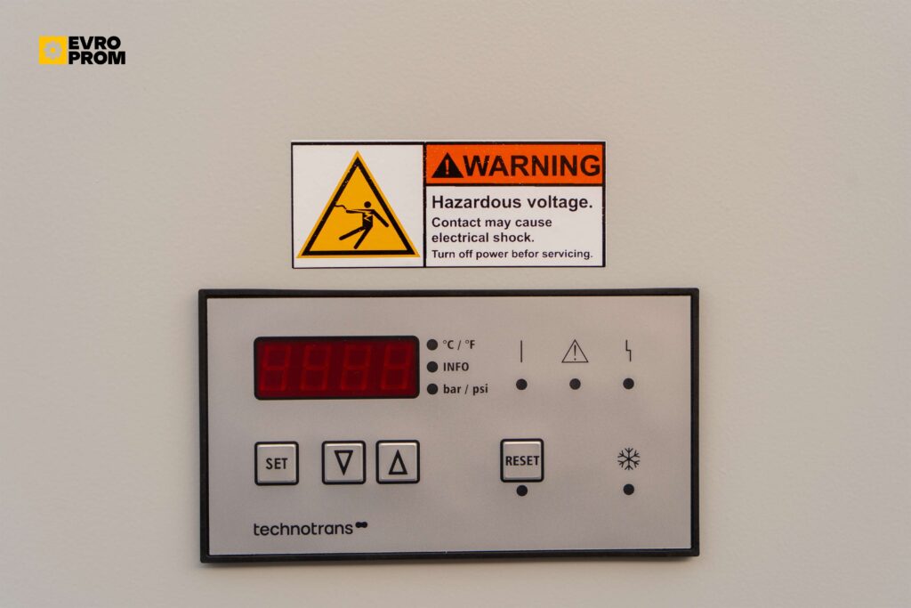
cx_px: 456
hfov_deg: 41.1
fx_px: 1215
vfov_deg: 28.1
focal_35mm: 48
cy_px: 304
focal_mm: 48
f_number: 5
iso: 200
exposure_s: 1/200
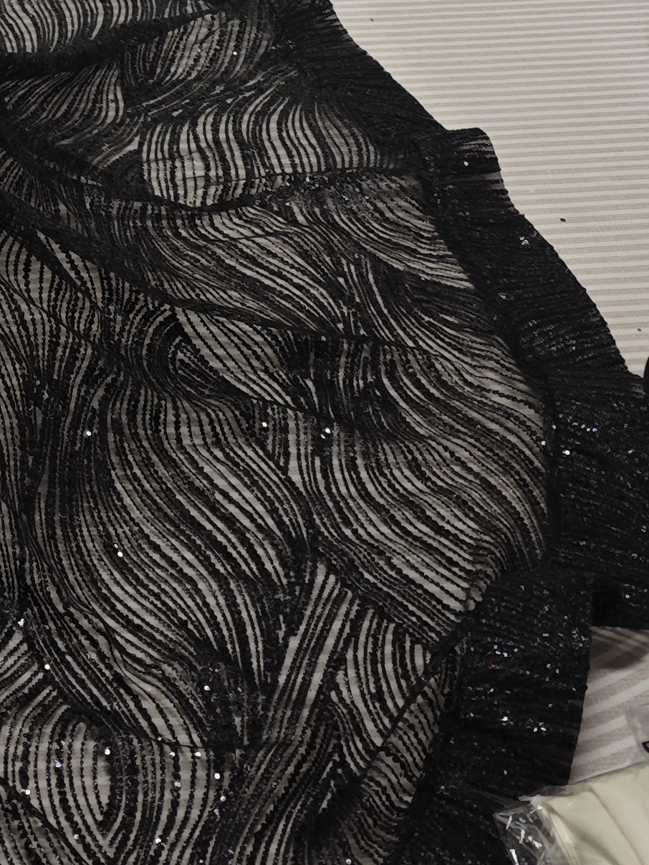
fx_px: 1950
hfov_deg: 16.5
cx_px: -429
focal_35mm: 78
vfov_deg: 21.9
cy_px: -327
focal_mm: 6.55
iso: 320
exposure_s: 1/60
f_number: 1.6
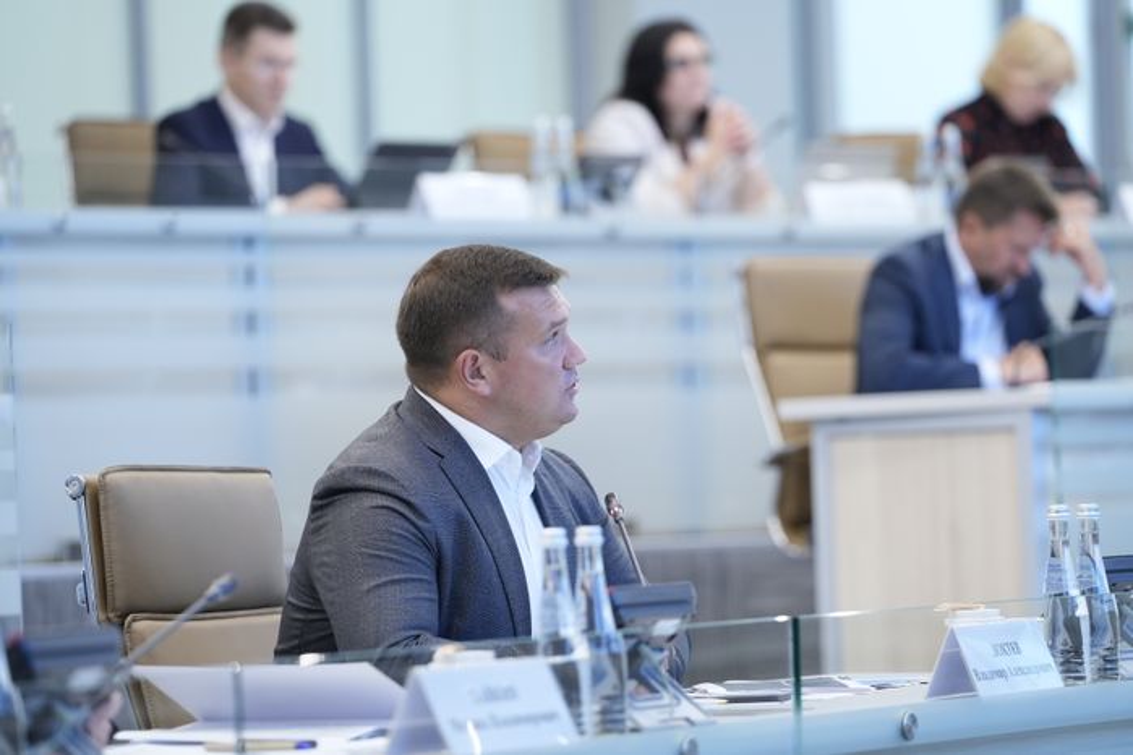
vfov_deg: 7.6
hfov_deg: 11.4
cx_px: 566
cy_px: 378
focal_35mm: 181
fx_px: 5696
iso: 2000
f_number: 3.5
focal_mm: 181
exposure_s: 1/125
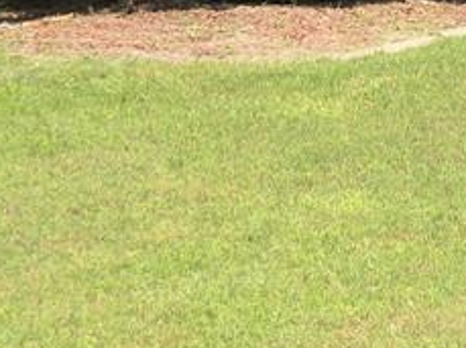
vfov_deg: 7.1
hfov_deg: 9.0
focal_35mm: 206
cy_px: -216
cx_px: 950
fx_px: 2769
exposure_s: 1/218
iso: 64
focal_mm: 8.2
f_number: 4.5
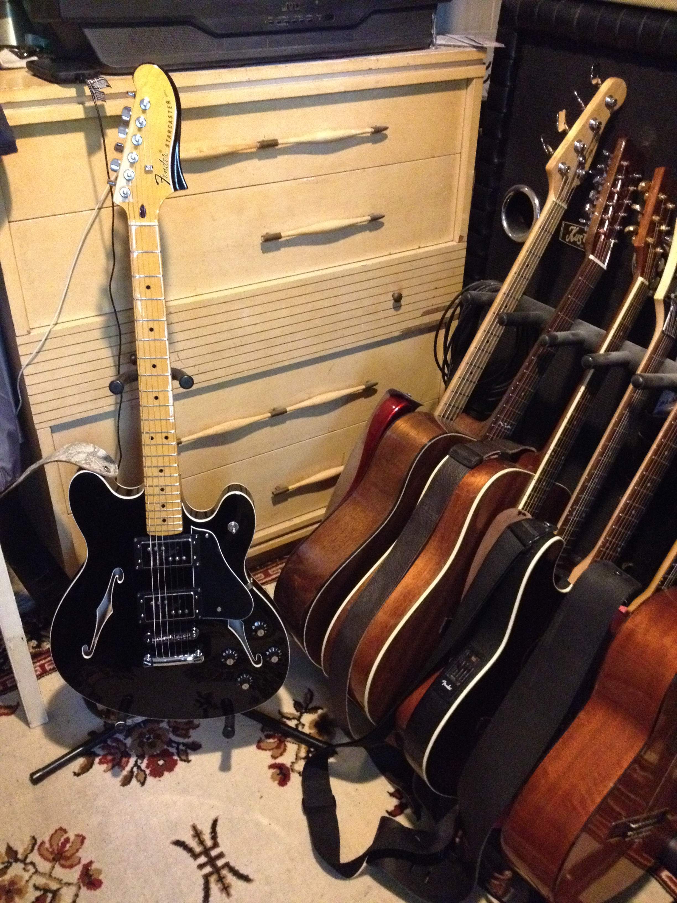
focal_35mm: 35
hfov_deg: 40.7
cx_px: 338
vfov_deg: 52.6
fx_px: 913
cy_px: 452
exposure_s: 1/15
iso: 800
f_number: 2.4
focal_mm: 4.28
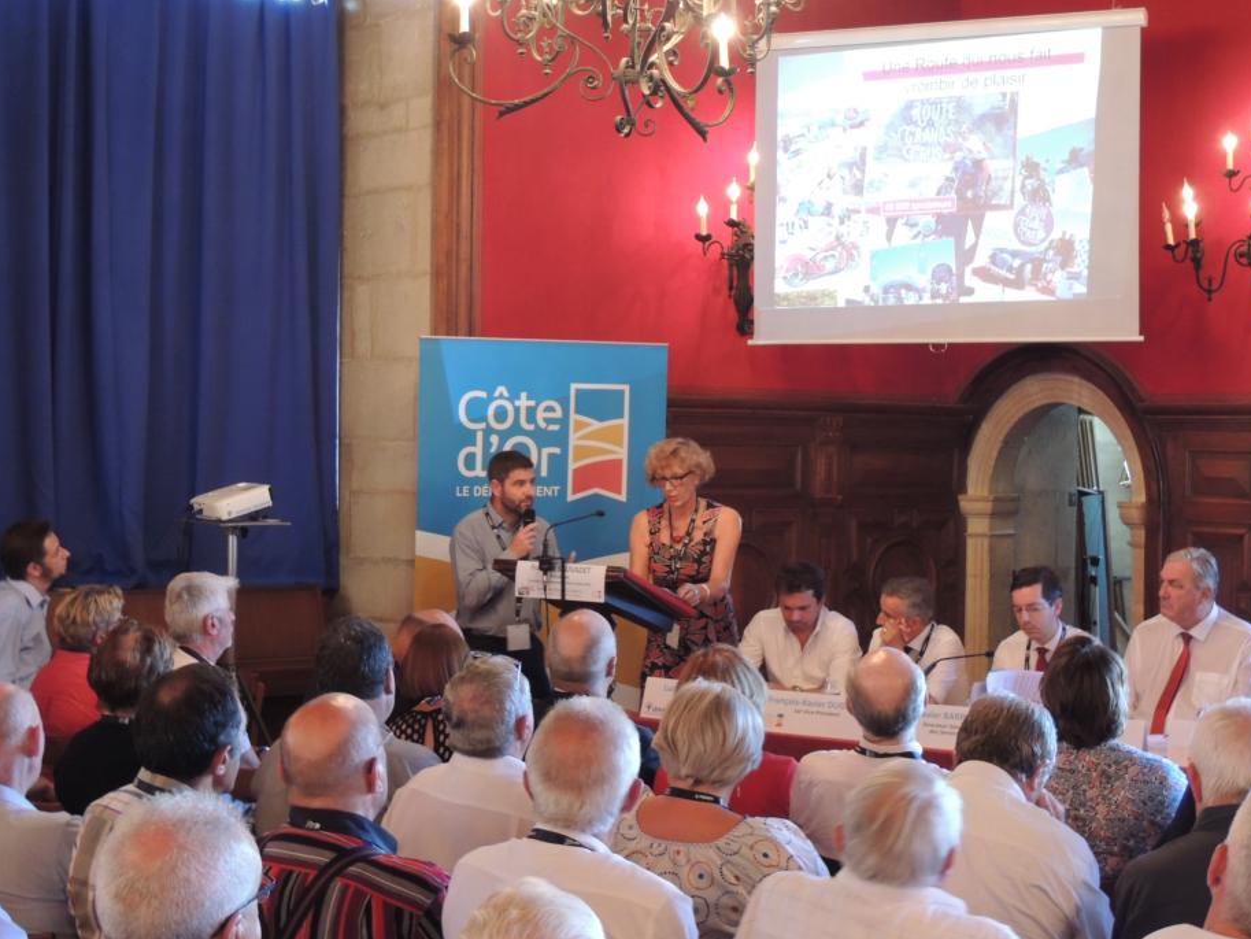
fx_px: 2024
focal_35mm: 56
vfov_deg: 26.1
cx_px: 699
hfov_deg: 34.3
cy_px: 459
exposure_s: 1/13
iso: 400
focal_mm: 8.9
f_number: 3.6
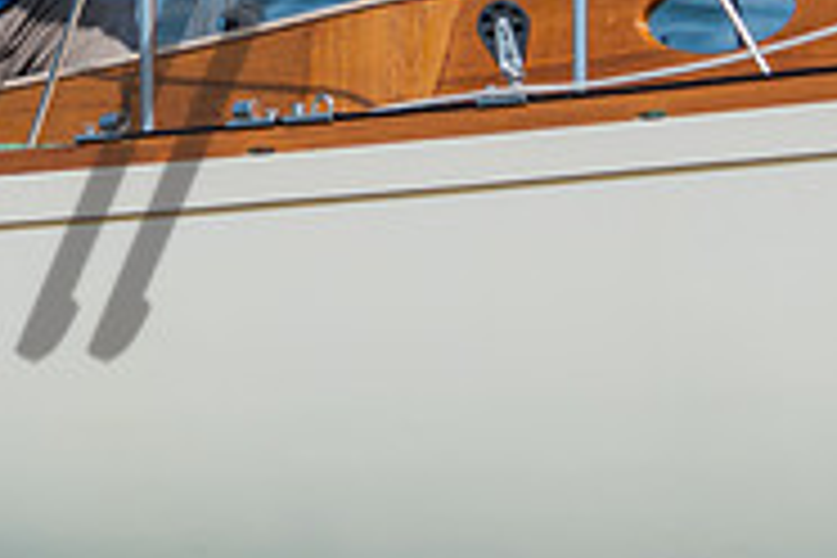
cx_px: -180
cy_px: -263
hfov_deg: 2.2
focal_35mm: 938
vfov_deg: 1.5
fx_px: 21807
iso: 100
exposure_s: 1/500
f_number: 5.6
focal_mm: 200
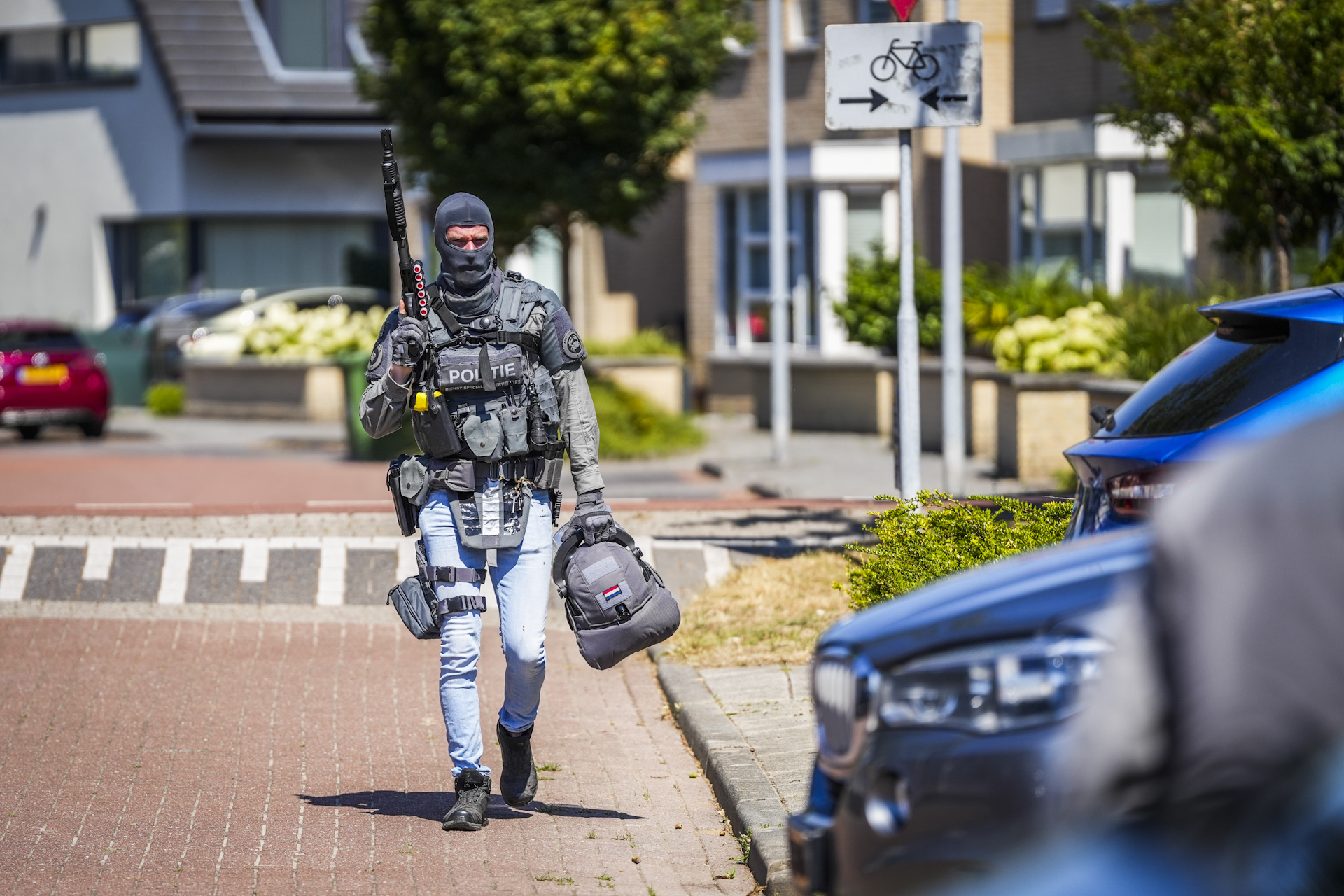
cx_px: 672
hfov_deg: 10.3
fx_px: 7466
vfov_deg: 6.9
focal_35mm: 200
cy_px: 448
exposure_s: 1/4000
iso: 200
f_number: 2.8
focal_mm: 200
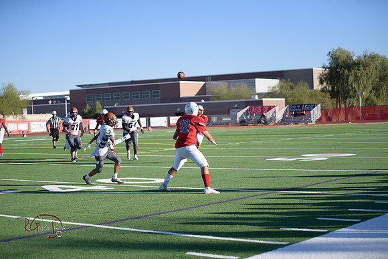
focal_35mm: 70
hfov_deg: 28.8
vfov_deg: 19.5
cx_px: 194
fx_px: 755
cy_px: 130
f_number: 2.8
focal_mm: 70
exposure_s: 1/5000
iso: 360
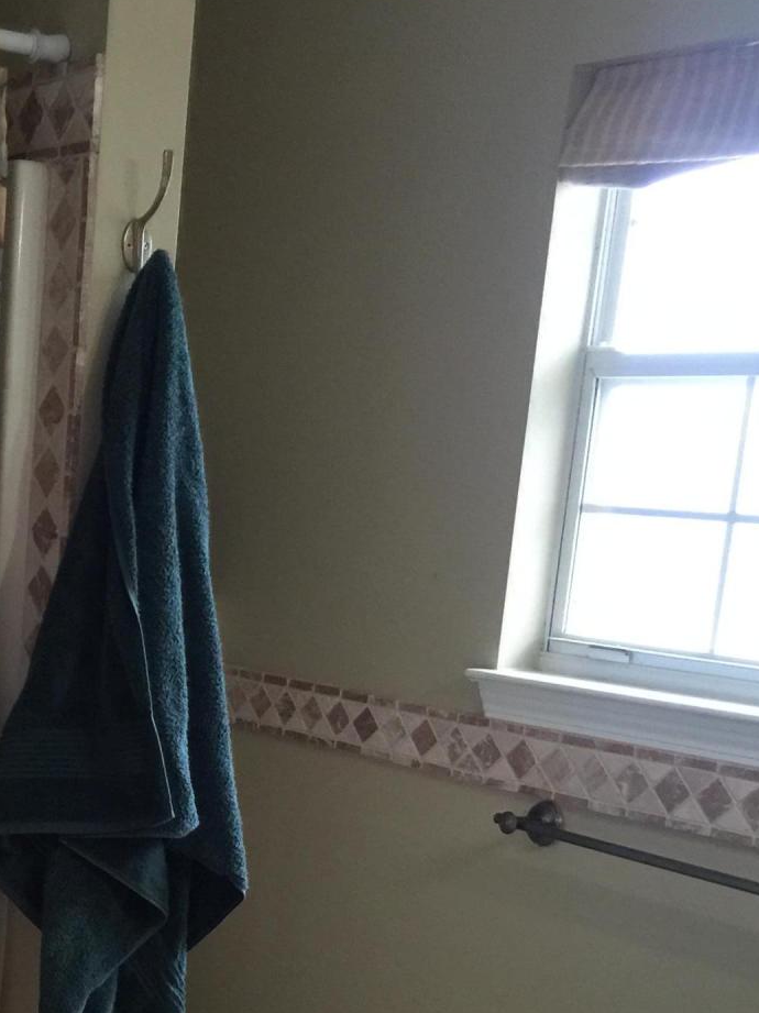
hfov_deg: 22.4
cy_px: 891
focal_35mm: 63
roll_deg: -3.1
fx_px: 1843
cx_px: 12
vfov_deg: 29.6
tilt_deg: -12.6
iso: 100
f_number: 2.2
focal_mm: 4.15
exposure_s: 1/15
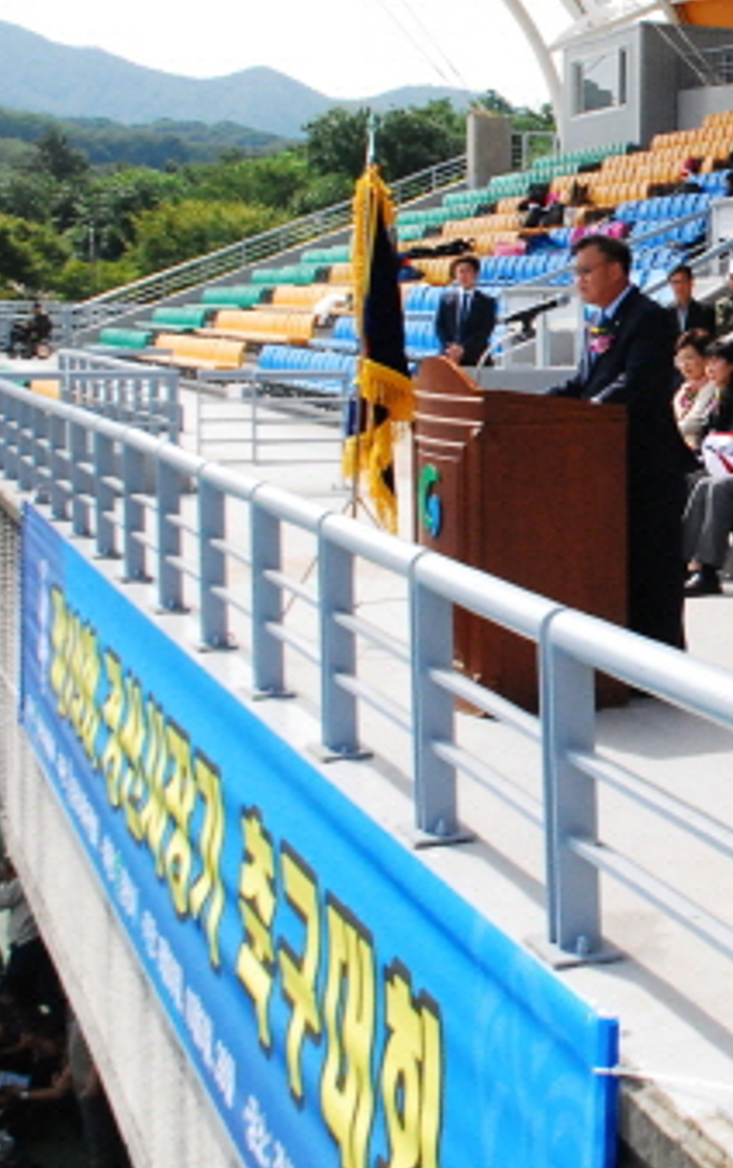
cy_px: 427
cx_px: 1020
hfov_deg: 16.1
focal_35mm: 76
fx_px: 2423
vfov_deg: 27.0
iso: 1250
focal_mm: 24
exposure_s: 1/1250
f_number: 10
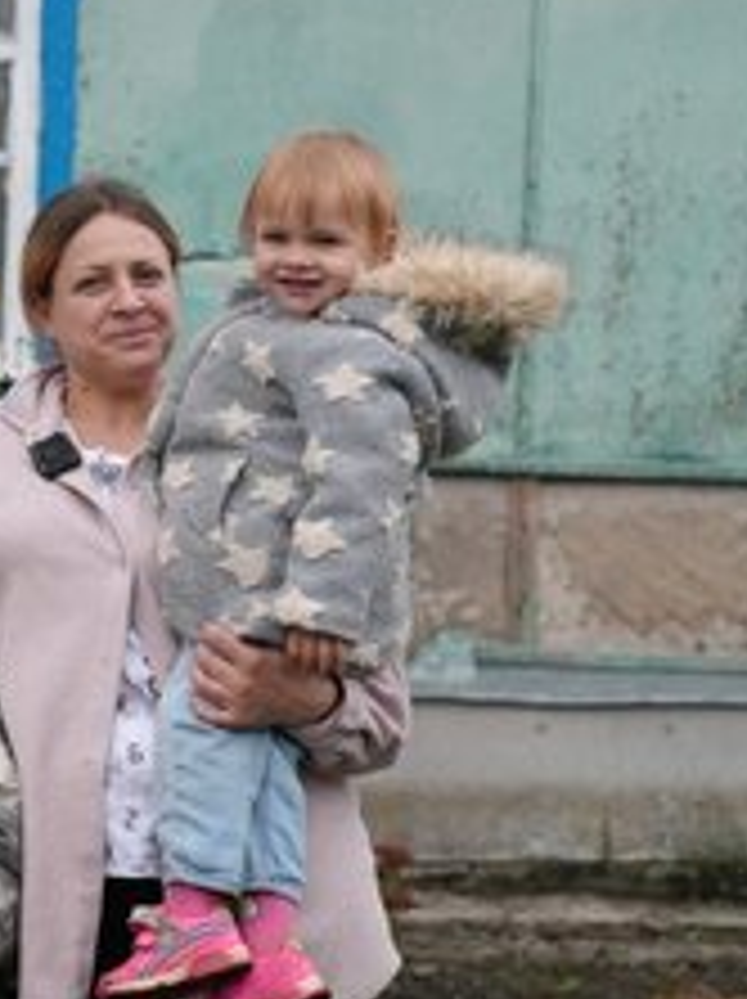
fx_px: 2998
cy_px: 466
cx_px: -54
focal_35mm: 104
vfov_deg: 18.9
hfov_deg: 13.9
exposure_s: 1/160
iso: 800
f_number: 4
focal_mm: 60
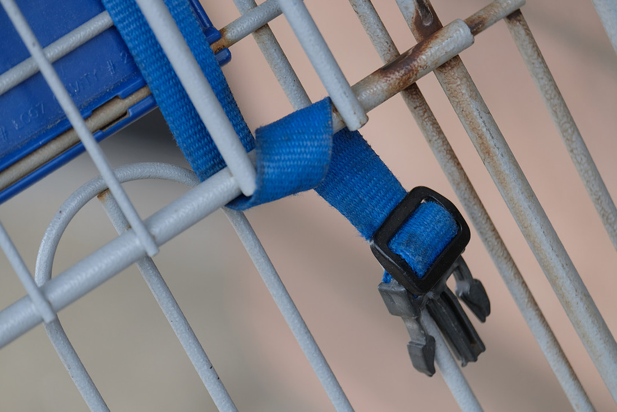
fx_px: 3634
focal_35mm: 212
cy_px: 206
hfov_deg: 9.7
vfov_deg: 6.5
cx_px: 308
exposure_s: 1/30
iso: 200
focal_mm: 141.3
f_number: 4.4
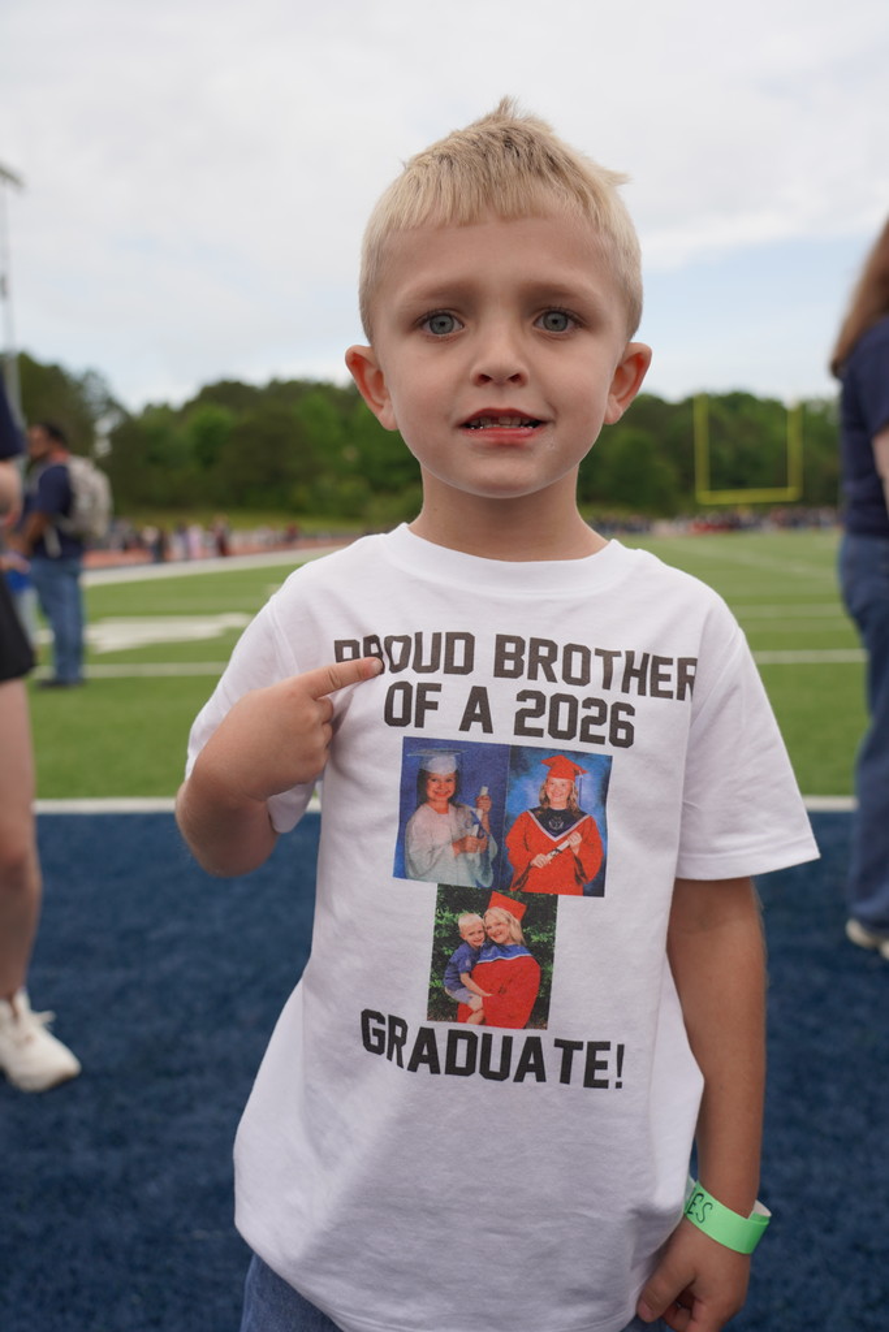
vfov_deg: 57.2
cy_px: 666
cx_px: 444
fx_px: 1222
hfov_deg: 40.0
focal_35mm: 33
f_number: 4.5
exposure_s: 1/250
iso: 100
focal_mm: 33
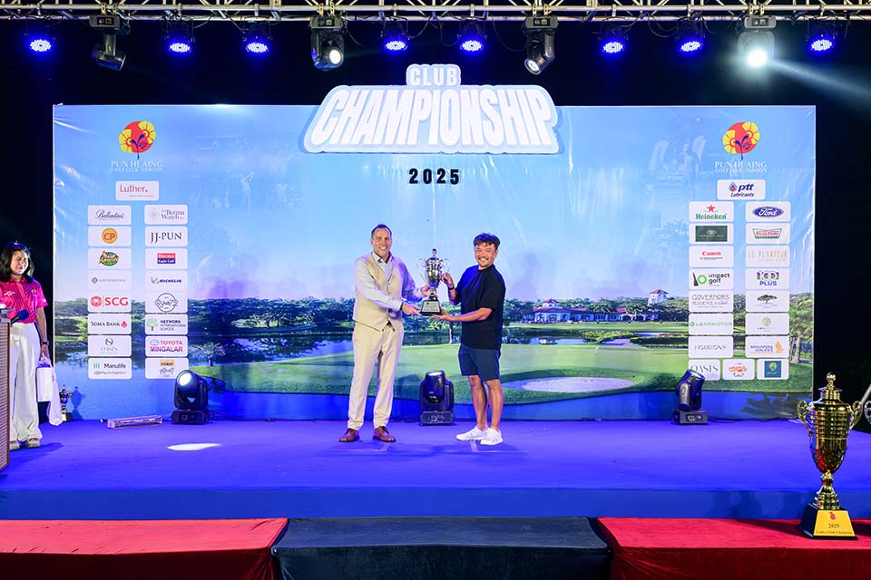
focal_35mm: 34
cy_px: 290
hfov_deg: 56.5
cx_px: 436
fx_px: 810
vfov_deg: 39.4
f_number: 6.3
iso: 1250
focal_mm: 33.5
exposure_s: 1/125
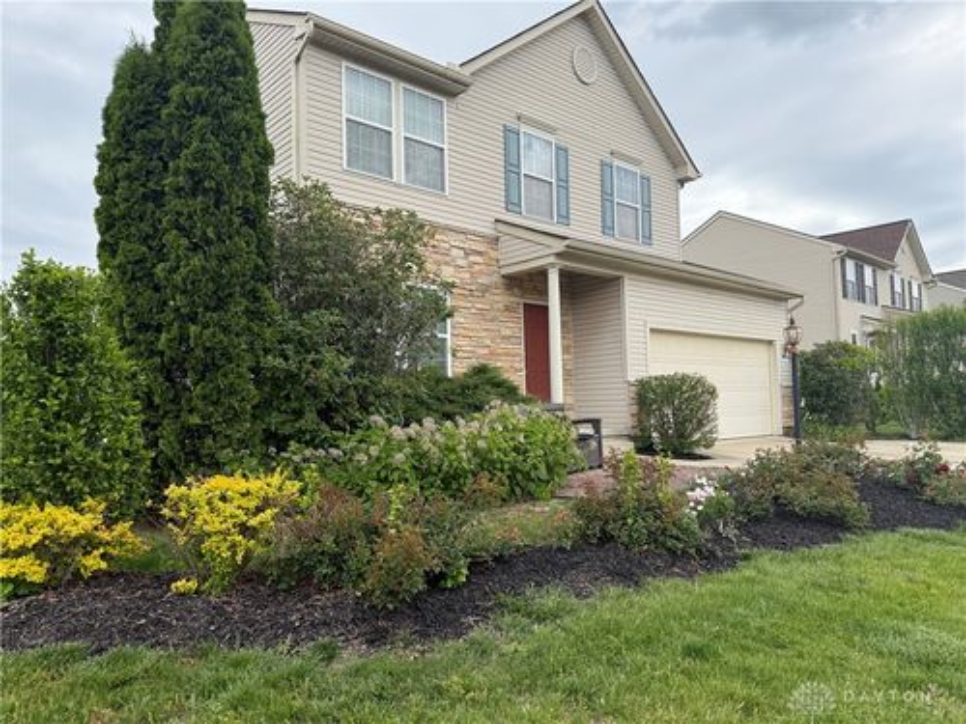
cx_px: 483
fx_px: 670
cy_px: 362
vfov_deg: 56.8
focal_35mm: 24
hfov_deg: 71.6
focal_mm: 6.76
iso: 100
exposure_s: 1/1437
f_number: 1.78
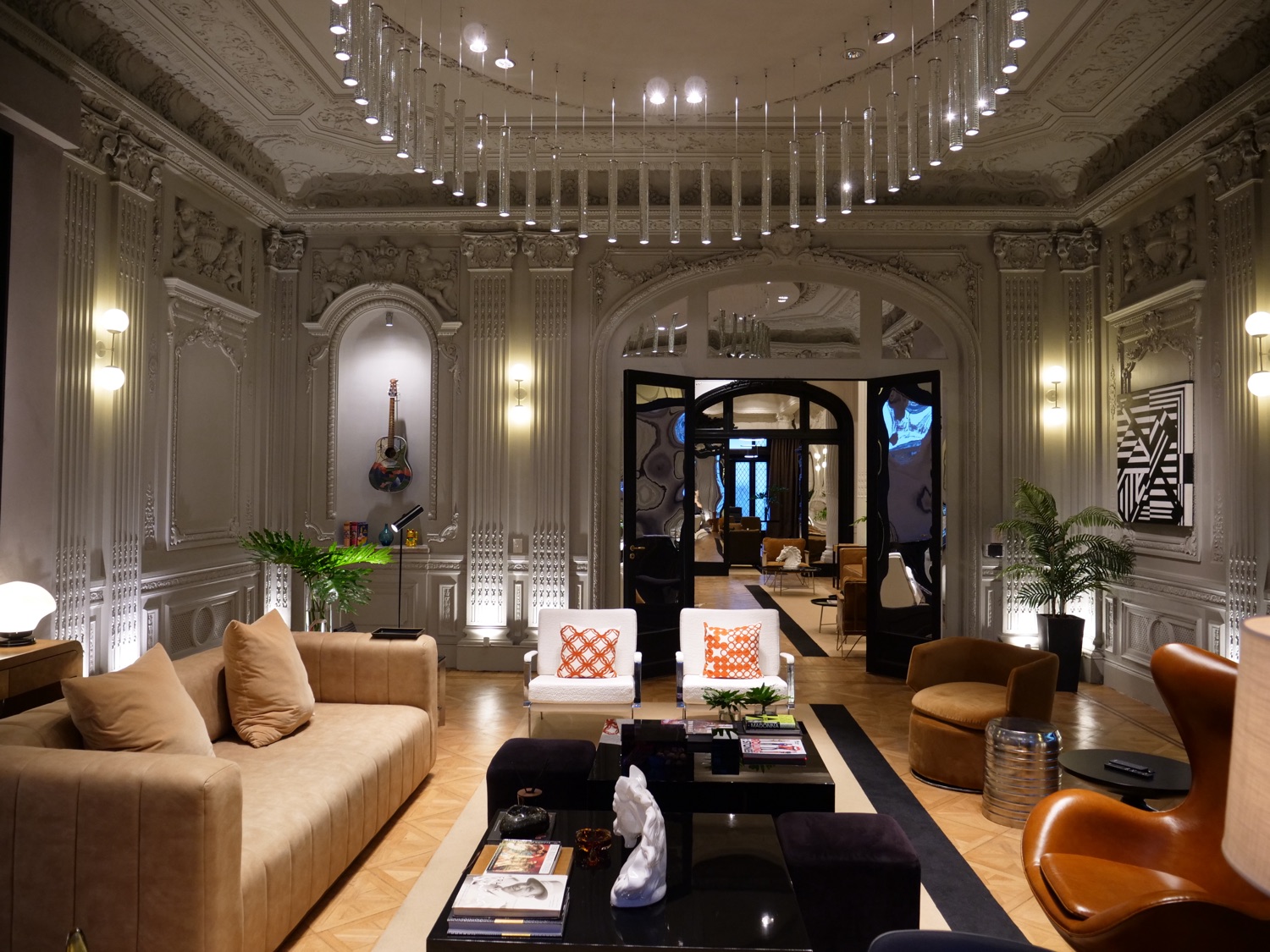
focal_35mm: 24
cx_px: 635
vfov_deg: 56.8
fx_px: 881
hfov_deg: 71.6
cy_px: 476
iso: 640
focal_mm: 12
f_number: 2.8
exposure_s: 1/60
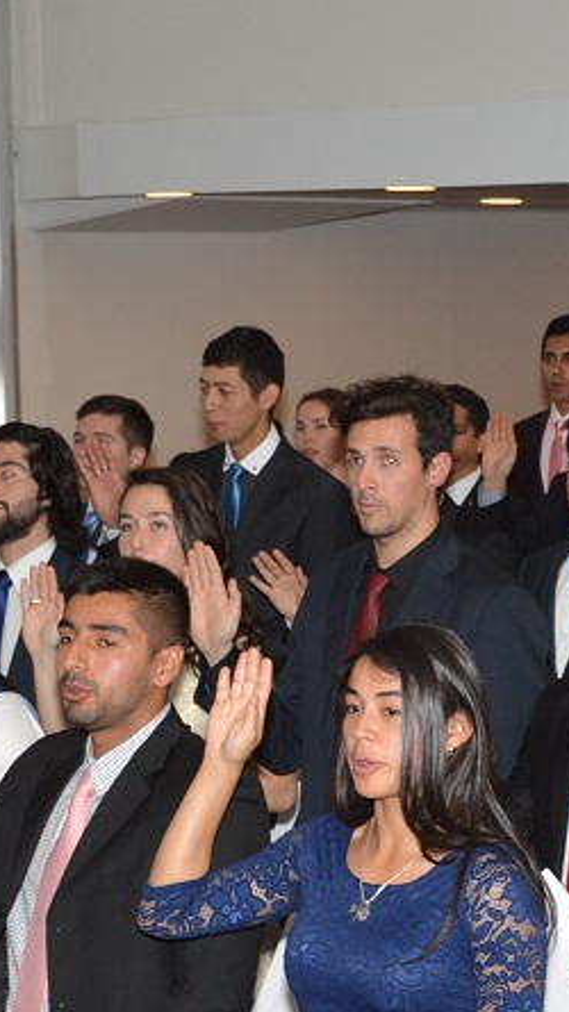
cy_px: 681
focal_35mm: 97
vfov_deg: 21.8
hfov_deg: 12.3
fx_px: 2615
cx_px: 494
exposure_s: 1/160
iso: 400
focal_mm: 23
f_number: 5.6
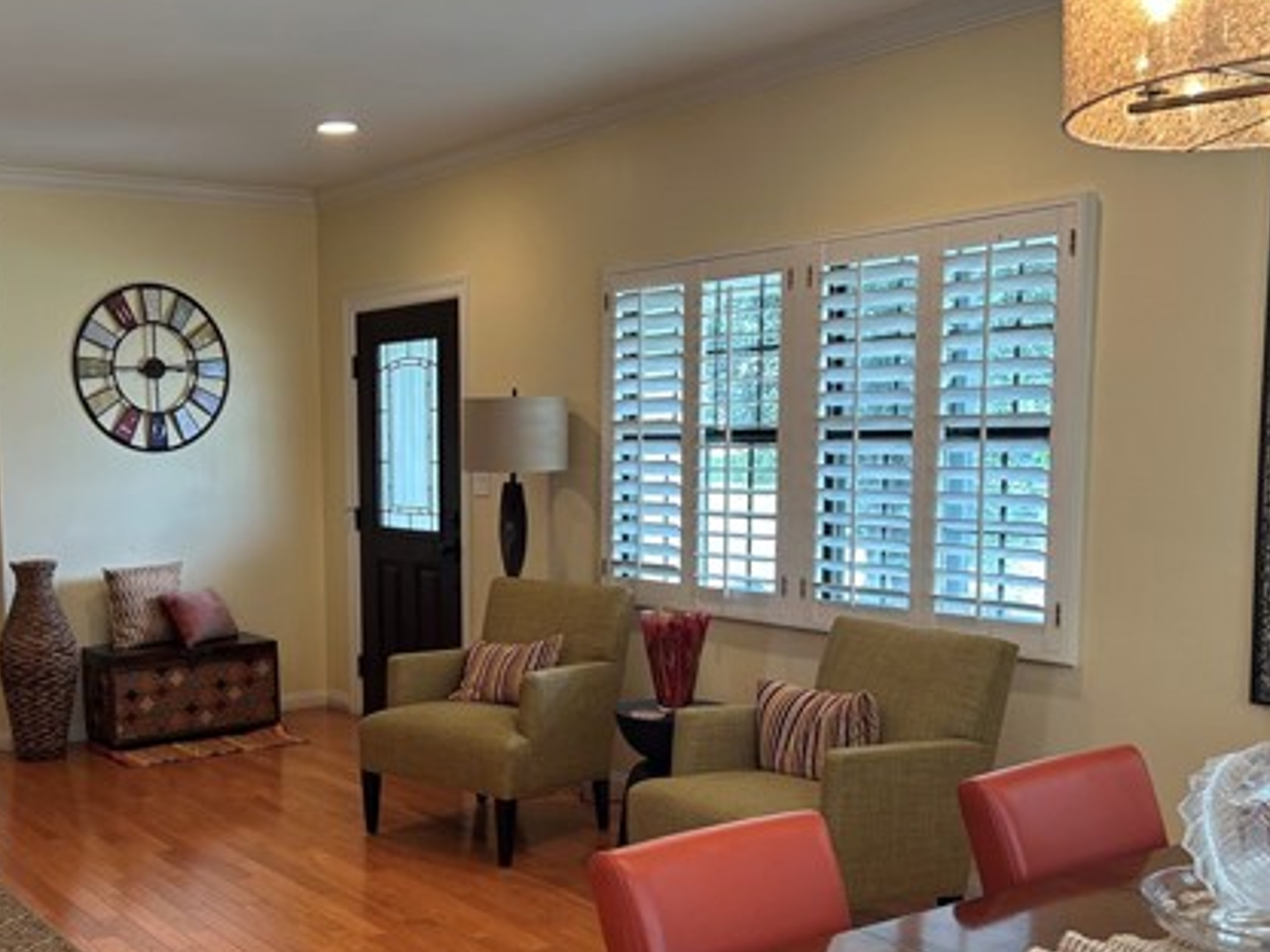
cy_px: 592
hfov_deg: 46.1
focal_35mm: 40
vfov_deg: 35.8
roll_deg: +0.7
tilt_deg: -6.8
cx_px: 421
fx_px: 1468
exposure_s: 1/60
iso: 80
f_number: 1.5
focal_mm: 5.7
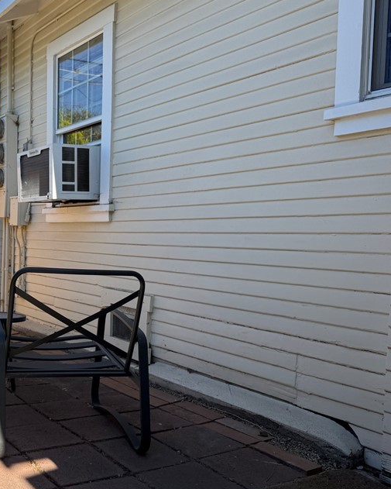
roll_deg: -1.3
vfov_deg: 47.9
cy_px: 260
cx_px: 57
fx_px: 550
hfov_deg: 37.2
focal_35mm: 38
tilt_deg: -2.9
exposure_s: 1/2959
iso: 80
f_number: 1.78
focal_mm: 6.76
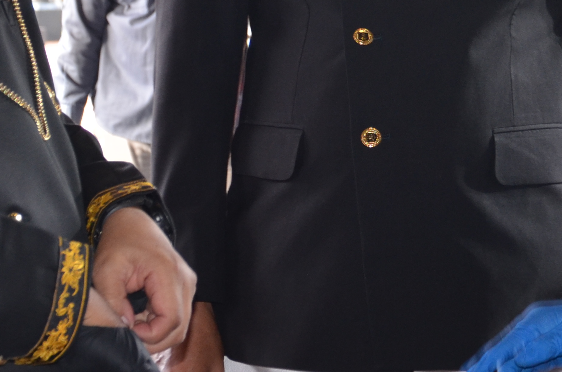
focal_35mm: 186
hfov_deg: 11.1
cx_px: 400
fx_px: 2898
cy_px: -70
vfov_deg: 7.3
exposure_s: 1/100
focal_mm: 40
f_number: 4.5
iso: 400
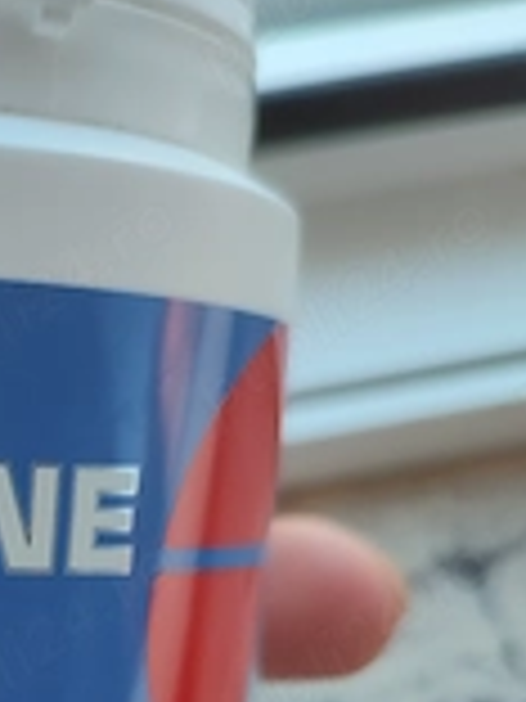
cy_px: 729
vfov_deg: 28.1
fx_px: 1297
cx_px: -130
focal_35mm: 64
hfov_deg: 21.1
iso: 82
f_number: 1.9
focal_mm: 6.04
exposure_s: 1/50
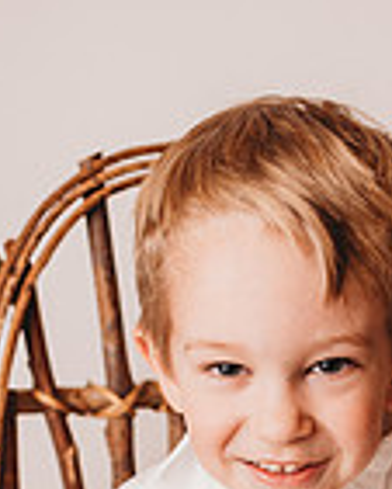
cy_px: 583
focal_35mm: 72
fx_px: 1043
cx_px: 302
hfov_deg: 21.1
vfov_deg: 24.1
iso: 100
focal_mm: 24
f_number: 2.5
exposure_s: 1/160
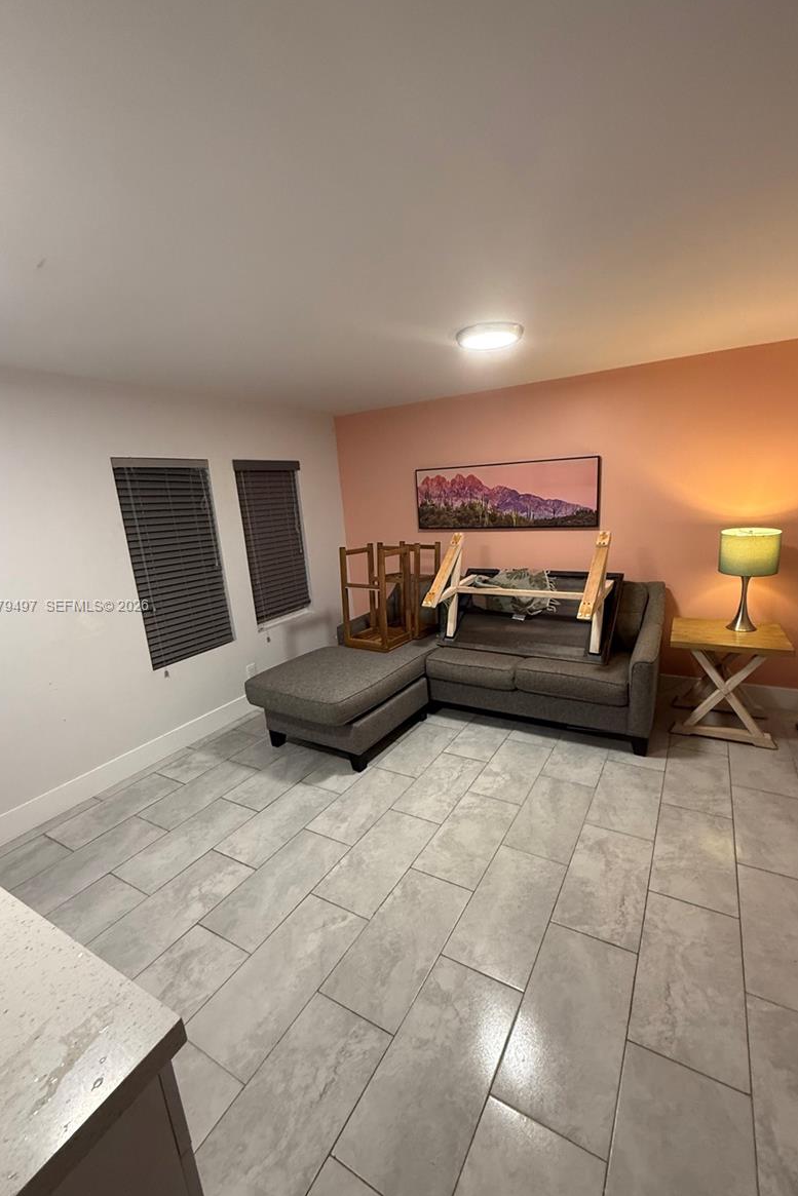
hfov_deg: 77.3
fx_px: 499
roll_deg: +4.9
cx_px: 421
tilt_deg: -12.6
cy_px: 607
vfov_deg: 100.4
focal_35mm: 15
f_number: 2.2
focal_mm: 2.22
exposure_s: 1/60
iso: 320
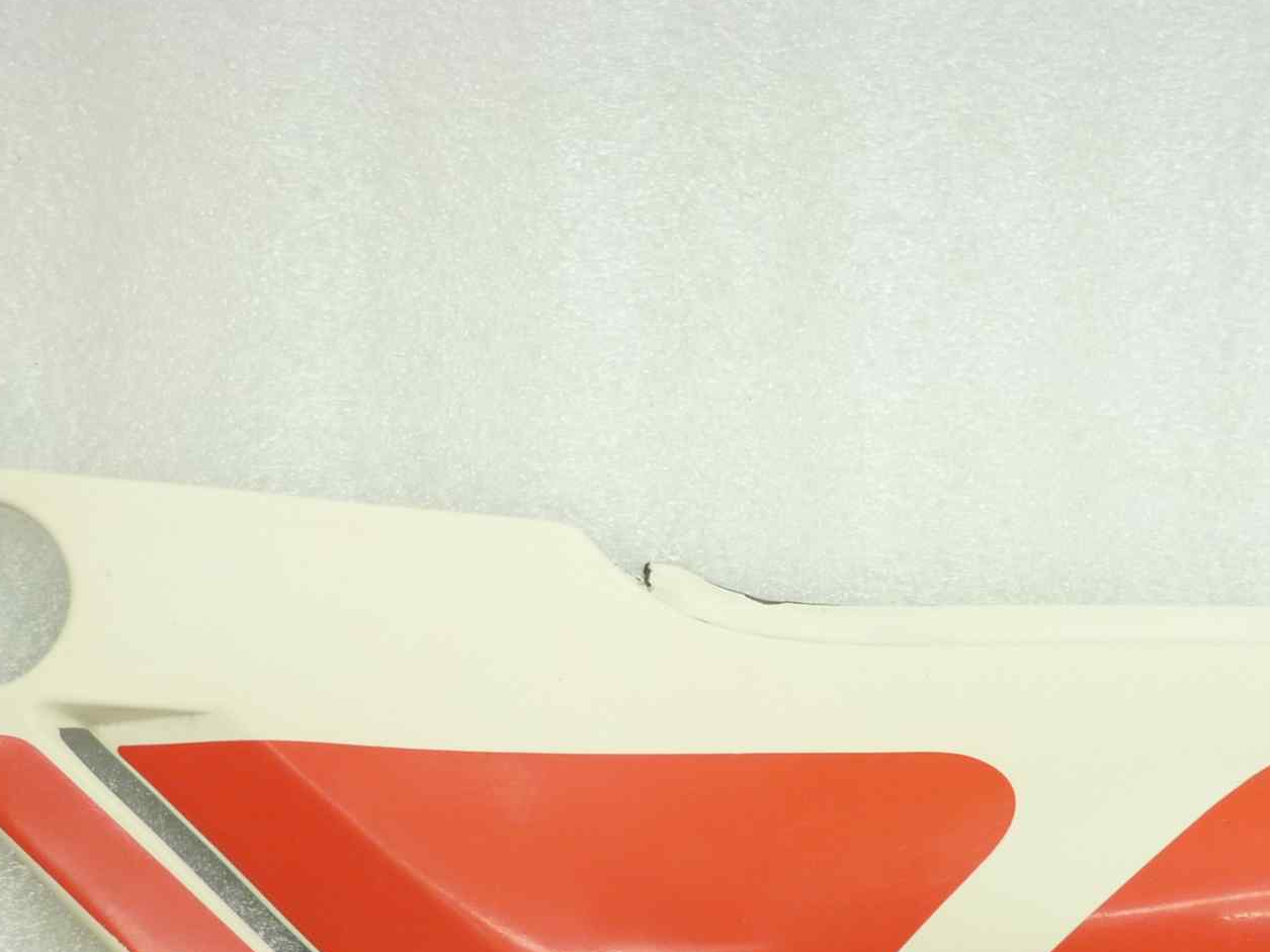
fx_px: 1871
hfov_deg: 37.5
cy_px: 933
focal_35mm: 51
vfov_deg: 27.1
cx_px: 591
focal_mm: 4.1
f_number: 3.3
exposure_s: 1/15
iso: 80
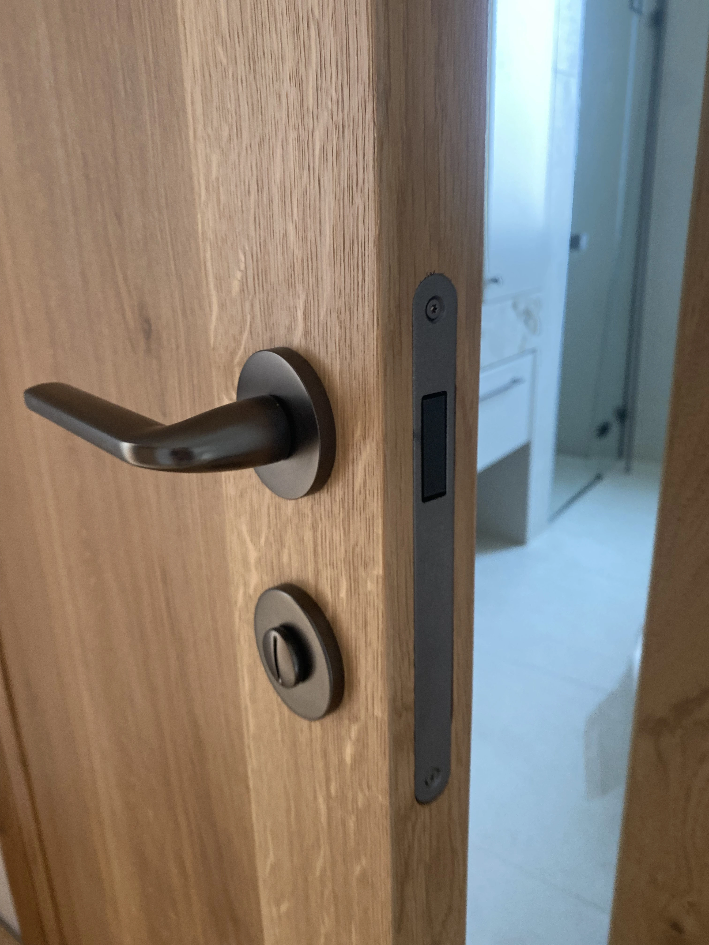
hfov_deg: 53.1
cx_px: 354
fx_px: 710
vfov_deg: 67.3
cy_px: 472
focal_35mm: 26
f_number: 1.8
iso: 160
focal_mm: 4.25
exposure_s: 1/60
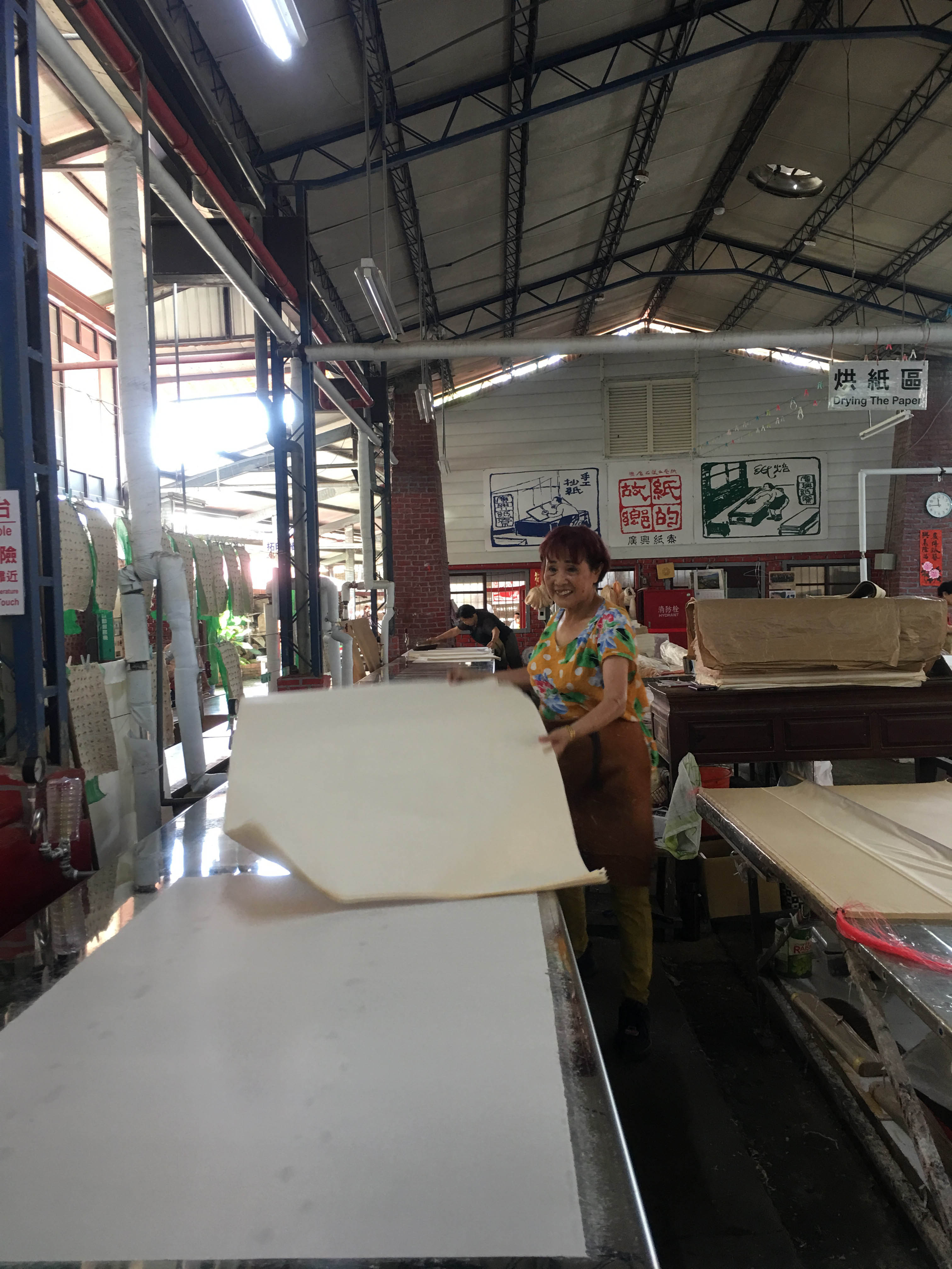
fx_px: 1063
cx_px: 476
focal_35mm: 29
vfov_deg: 61.7
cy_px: 634
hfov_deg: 48.2
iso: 40
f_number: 2.2
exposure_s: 1/15
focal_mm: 4.15
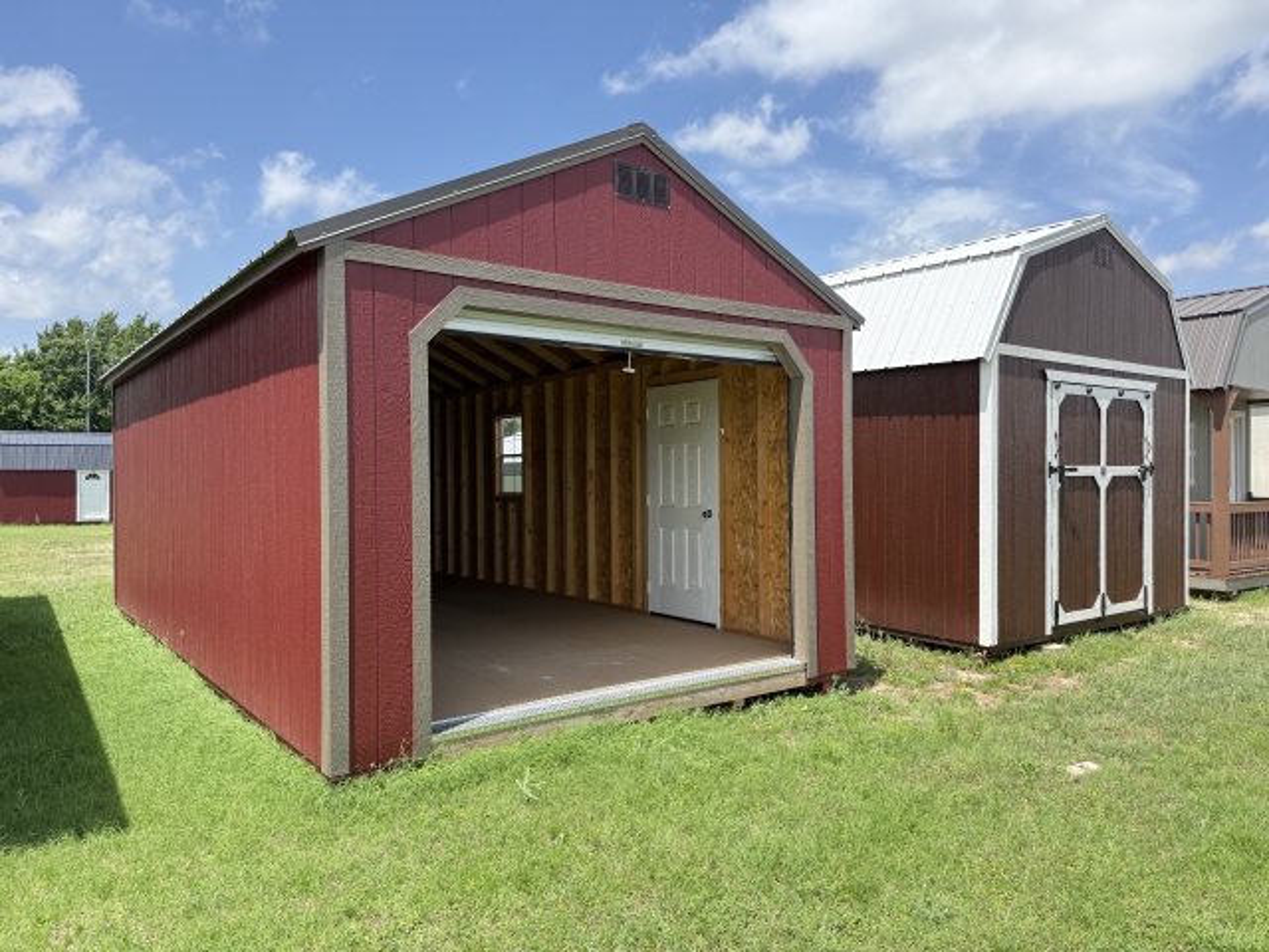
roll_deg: -1.8
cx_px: 634
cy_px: 476
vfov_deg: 56.8
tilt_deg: +1.9
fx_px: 880
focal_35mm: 24
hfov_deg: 71.6
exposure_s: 1/2611
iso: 100
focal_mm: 6.76
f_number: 1.78
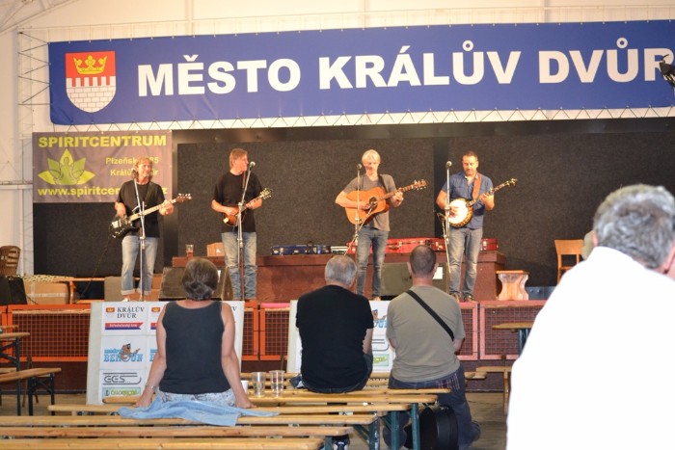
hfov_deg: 21.9
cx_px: 338
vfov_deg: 14.7
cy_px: 225
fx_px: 1744
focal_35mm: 93
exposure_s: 1/60
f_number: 4.5
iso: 2200
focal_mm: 62
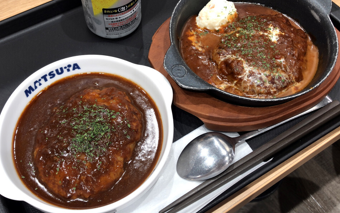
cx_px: 169
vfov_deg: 41.8
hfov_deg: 62.9
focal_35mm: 30
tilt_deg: -56.2
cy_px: 97
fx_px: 278
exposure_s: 1/50
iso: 32
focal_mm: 3.99
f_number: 1.8
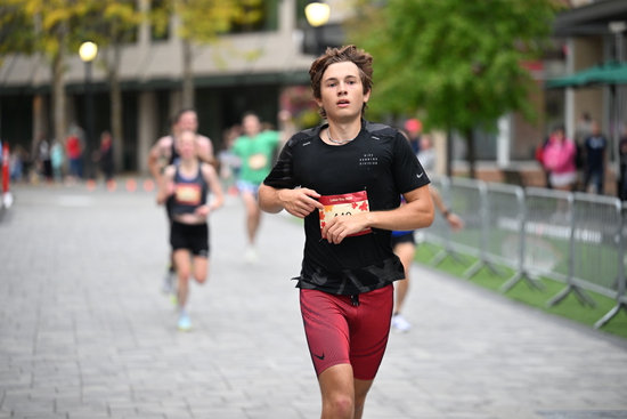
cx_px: 314
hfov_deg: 15.8
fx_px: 2265
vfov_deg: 10.6
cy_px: 210
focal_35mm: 130
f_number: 2.8
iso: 1600
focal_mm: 130
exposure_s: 1/1250
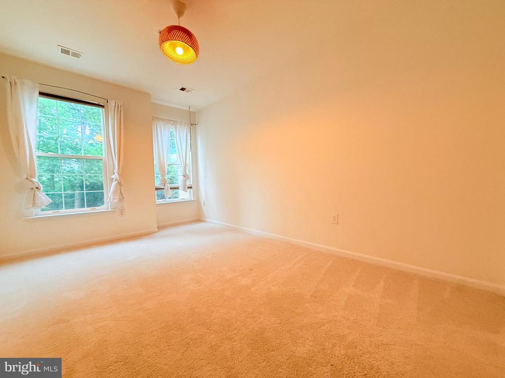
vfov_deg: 85.7
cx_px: 252
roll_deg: +1.8
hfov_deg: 102.1
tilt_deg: -3.5
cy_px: 189
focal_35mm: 14
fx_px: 204
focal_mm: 2.22
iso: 250
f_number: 2.2
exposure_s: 1/120
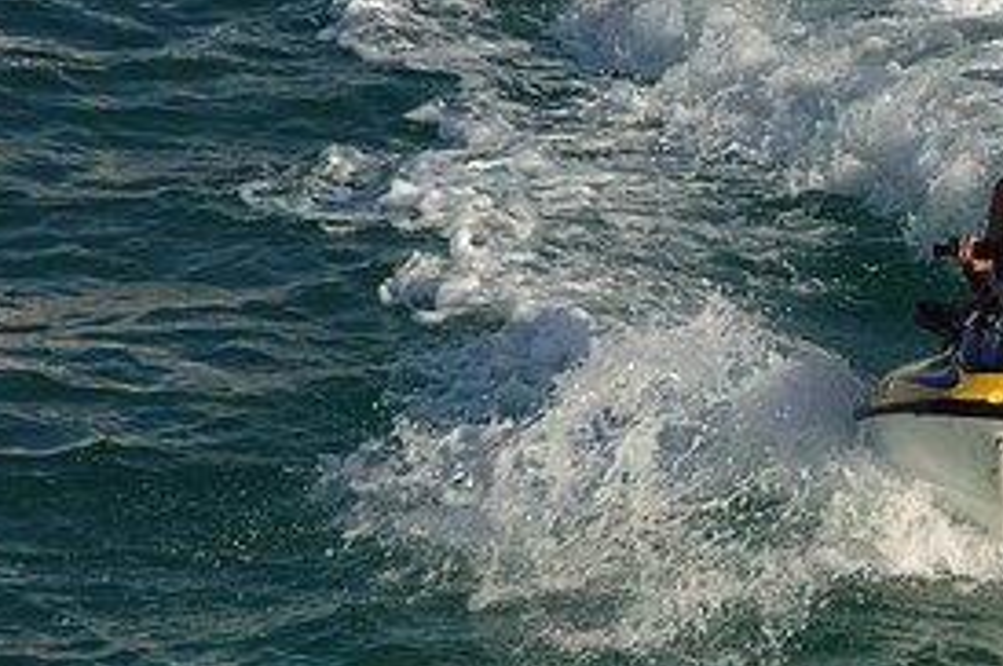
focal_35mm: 636
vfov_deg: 2.2
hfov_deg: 3.2
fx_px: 17698
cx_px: 1040
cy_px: 349
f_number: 8.5
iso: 100
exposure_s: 1/250
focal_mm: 200
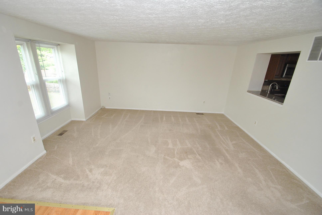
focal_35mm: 15
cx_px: 161
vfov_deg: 77.5
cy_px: 108
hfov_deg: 100.3
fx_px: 134
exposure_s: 1/200
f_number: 4.5
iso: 500
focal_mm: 10
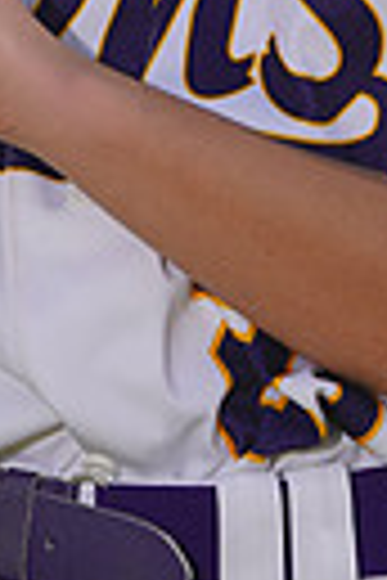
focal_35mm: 1043
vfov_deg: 2.0
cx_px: 169
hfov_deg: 1.3
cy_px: -418
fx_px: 16817
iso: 100
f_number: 9
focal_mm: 232
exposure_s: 1/250
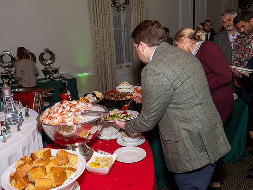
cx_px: 114
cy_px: 96
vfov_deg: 48.2
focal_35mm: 29
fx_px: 212
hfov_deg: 61.5
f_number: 7.1
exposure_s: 1/250
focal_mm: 17
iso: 640
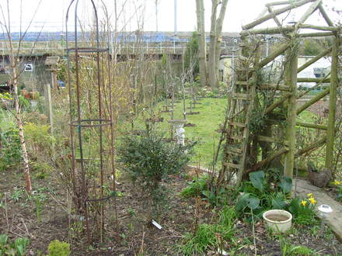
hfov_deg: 52.6
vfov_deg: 40.7
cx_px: 171
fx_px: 346
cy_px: 128
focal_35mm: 35
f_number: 2.8
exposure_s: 1/250
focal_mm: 5.8
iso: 80
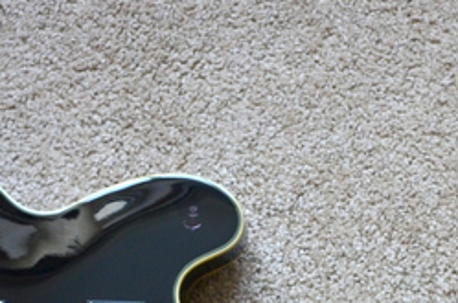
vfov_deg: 14.5
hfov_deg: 22.6
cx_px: 292
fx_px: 1143
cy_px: 393
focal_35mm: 90
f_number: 4
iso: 500
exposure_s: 1/80
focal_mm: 18.5
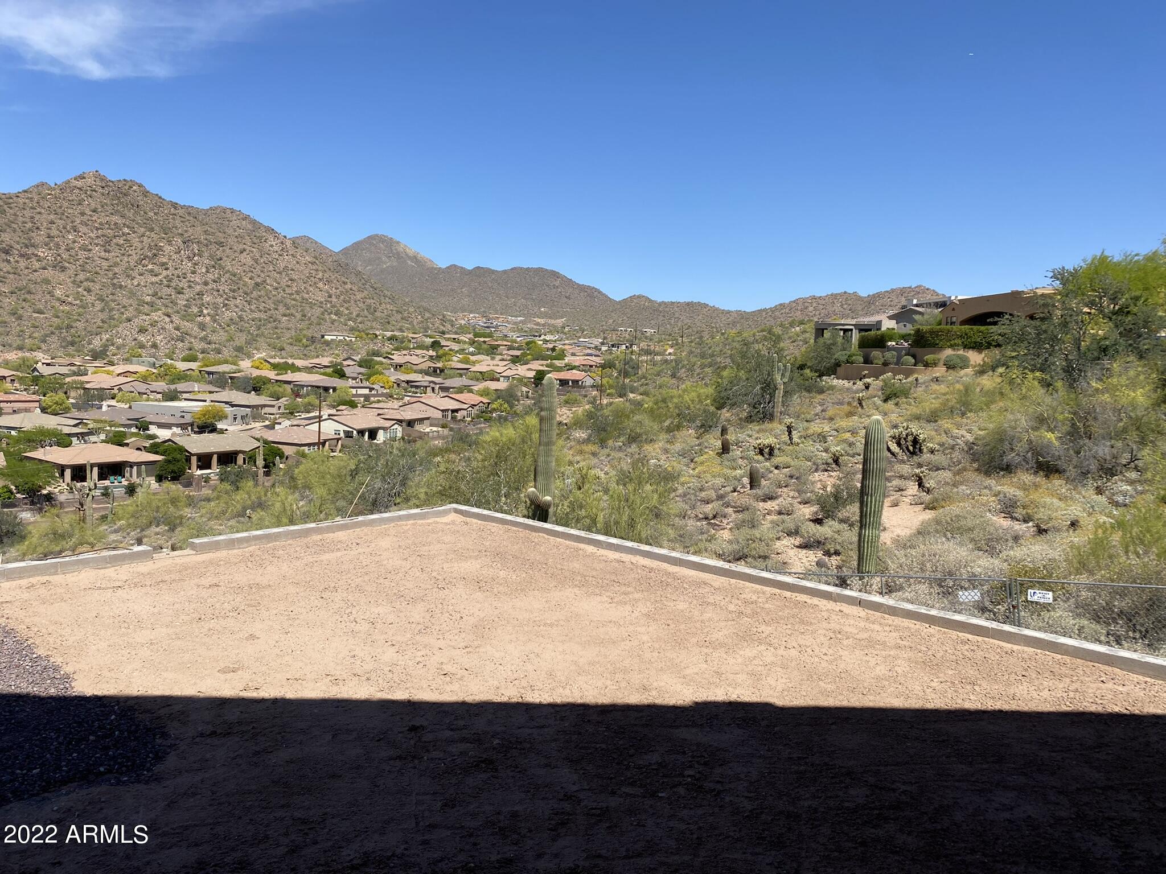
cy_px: 437
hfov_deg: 67.3
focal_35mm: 26
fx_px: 876
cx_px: 583
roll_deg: -2.1
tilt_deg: -4.6
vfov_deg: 53.1
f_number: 1.8
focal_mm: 4.25
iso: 32
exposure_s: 1/3497
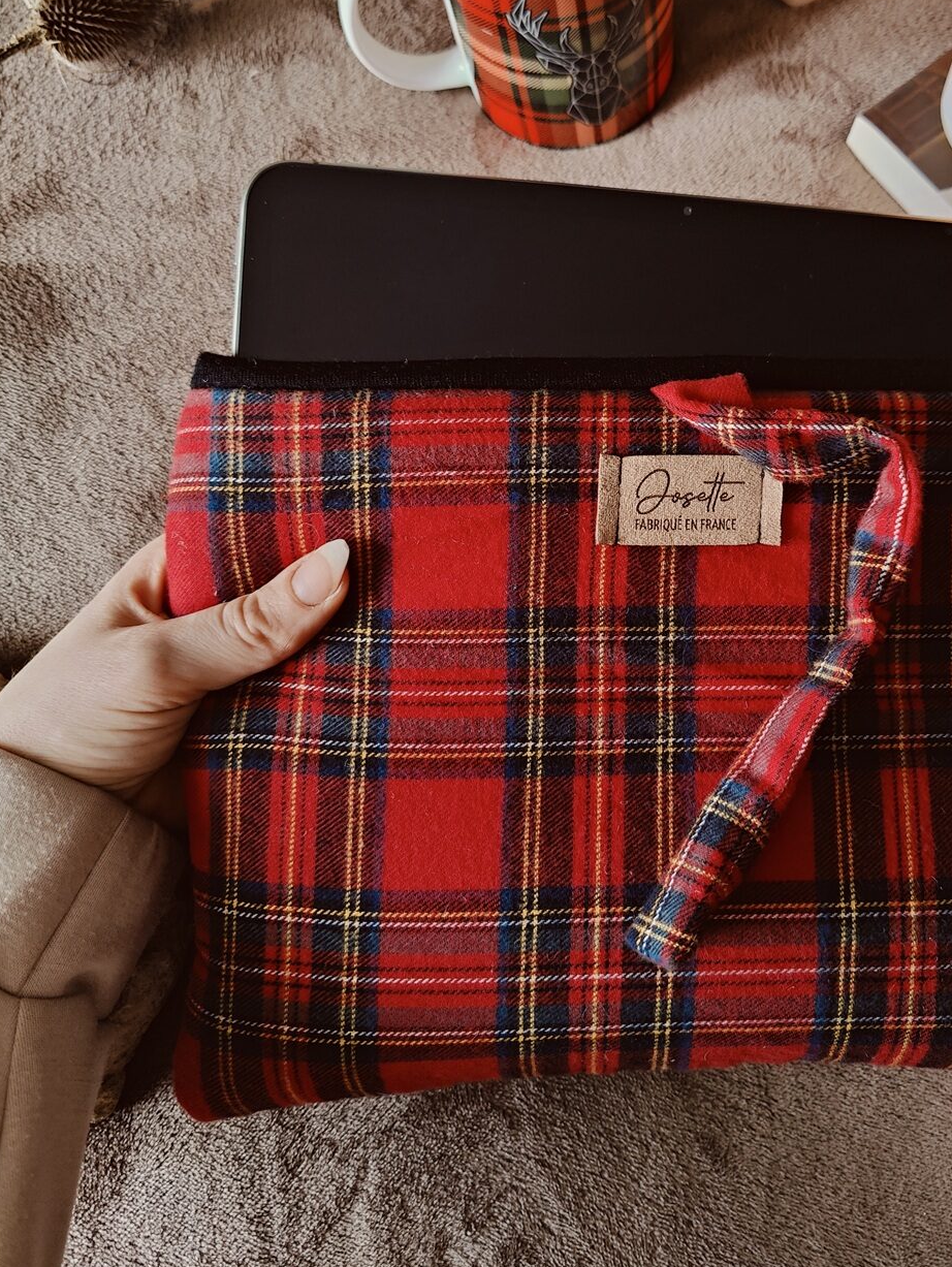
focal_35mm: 30
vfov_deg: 59.5
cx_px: 616
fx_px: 1099
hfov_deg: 46.3
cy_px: 519
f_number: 1.8
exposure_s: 1/20
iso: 125
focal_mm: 6.06
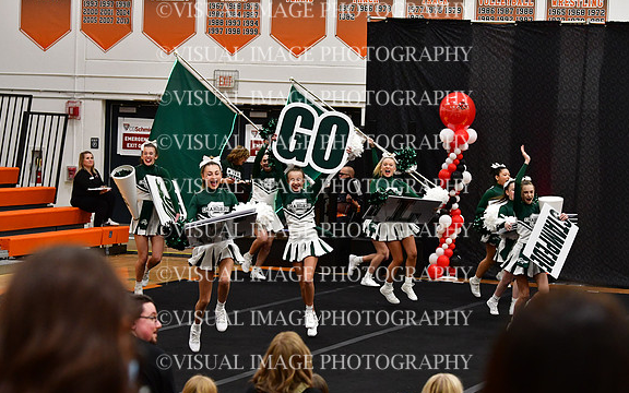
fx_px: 1971
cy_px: 208
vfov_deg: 11.4
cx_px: 314
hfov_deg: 18.1
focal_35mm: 115
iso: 4000
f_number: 4
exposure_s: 1/500
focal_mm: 75
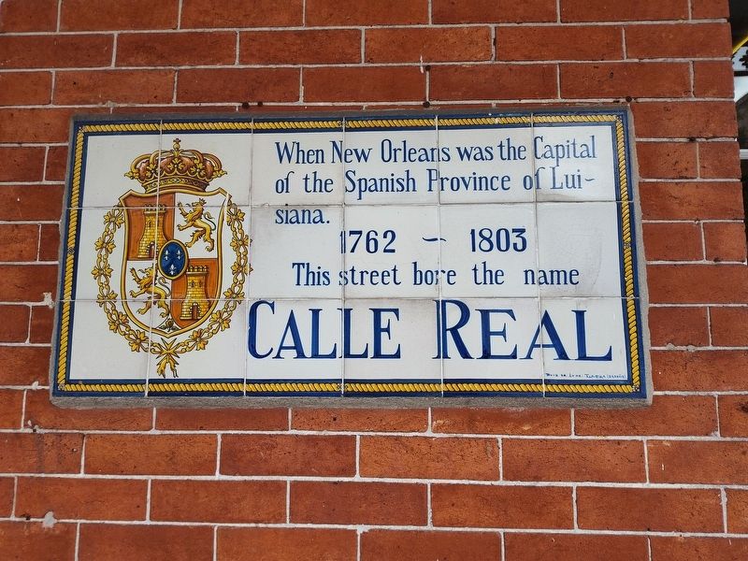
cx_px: 374
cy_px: 280
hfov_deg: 73.9
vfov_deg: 58.9
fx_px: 497
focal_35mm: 23
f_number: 1.8
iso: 107
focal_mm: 5.56
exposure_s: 1/120
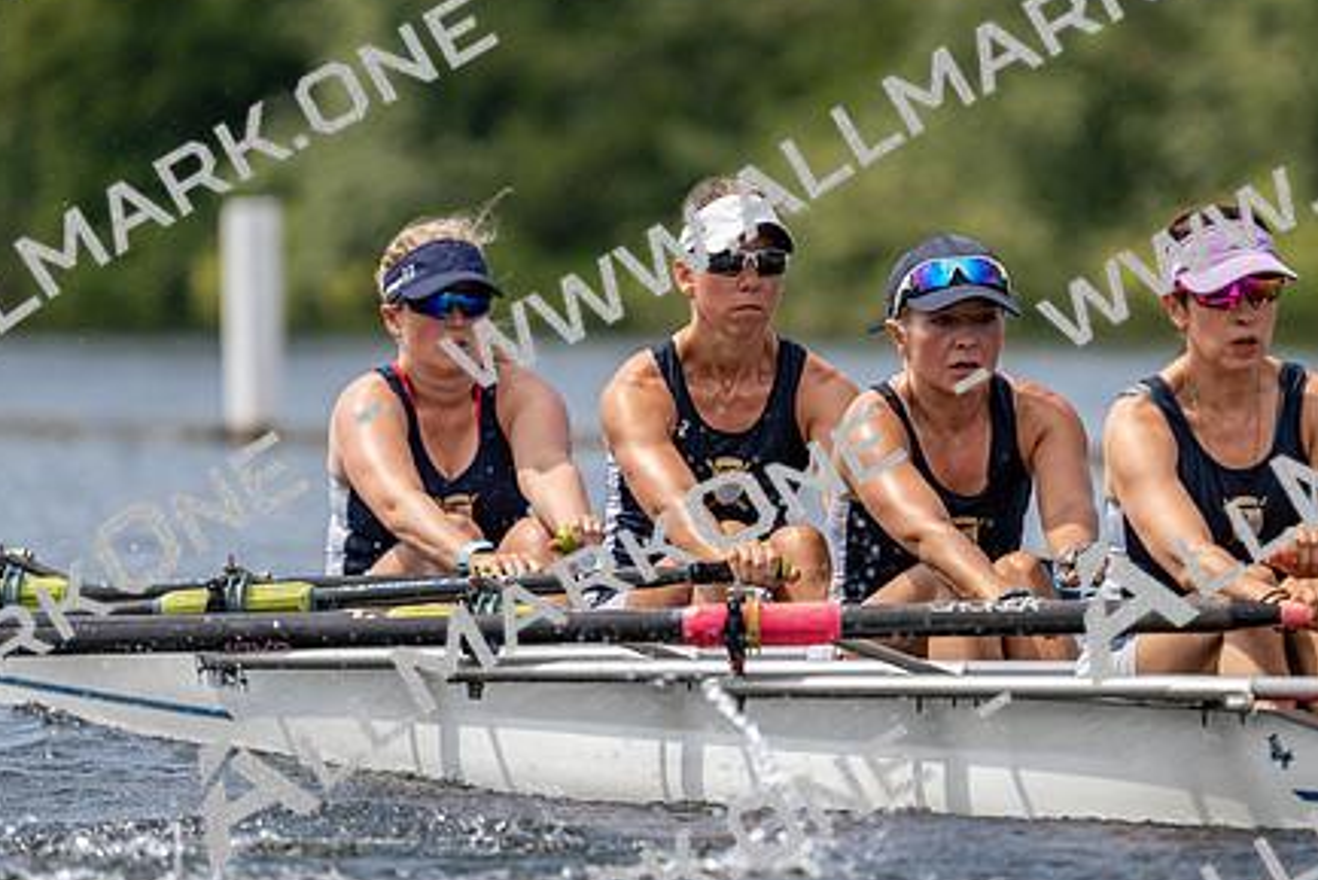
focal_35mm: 611
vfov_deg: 2.3
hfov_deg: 3.4
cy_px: 397
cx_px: 816
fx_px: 22376
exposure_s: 1/1600
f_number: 6.3
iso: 250
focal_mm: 456
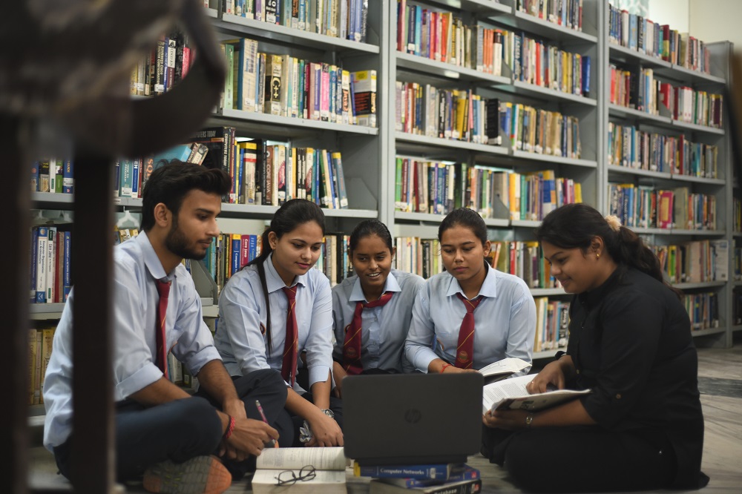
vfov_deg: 27.0
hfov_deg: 39.6
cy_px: 247
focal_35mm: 50
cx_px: 371
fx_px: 1030
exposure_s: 1/50
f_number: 2
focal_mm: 50
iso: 800
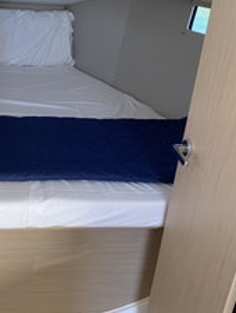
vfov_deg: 41.2
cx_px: 49
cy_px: 141
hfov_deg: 30.8
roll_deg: -3.5
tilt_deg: -23.1
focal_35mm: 46
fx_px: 417
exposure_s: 1/118
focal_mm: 4.25
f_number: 1.8
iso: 125
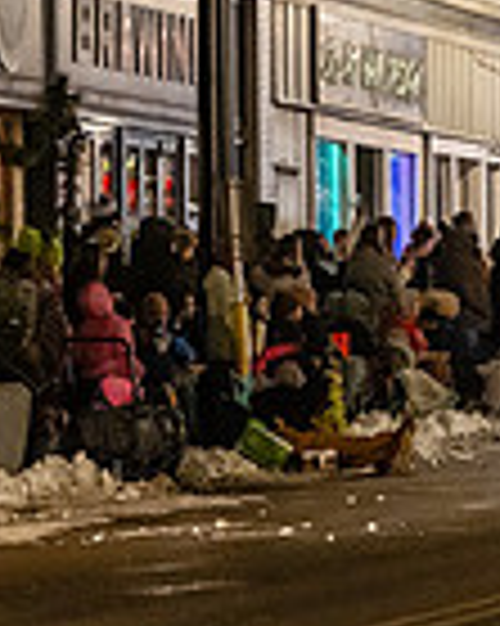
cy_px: 20
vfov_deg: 5.9
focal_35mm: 330
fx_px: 6111
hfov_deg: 4.6
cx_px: 1086
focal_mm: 84
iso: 5000
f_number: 3.2
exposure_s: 1/200
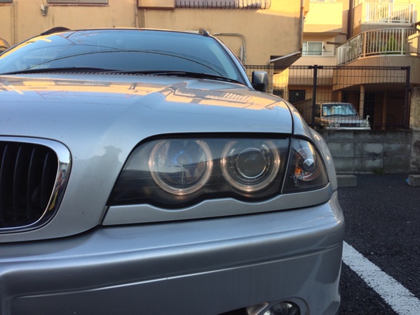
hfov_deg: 55.4
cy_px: 158
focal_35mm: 33
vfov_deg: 42.9
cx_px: 210
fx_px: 400
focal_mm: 4.13
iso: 50
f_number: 2.4
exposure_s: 1/151
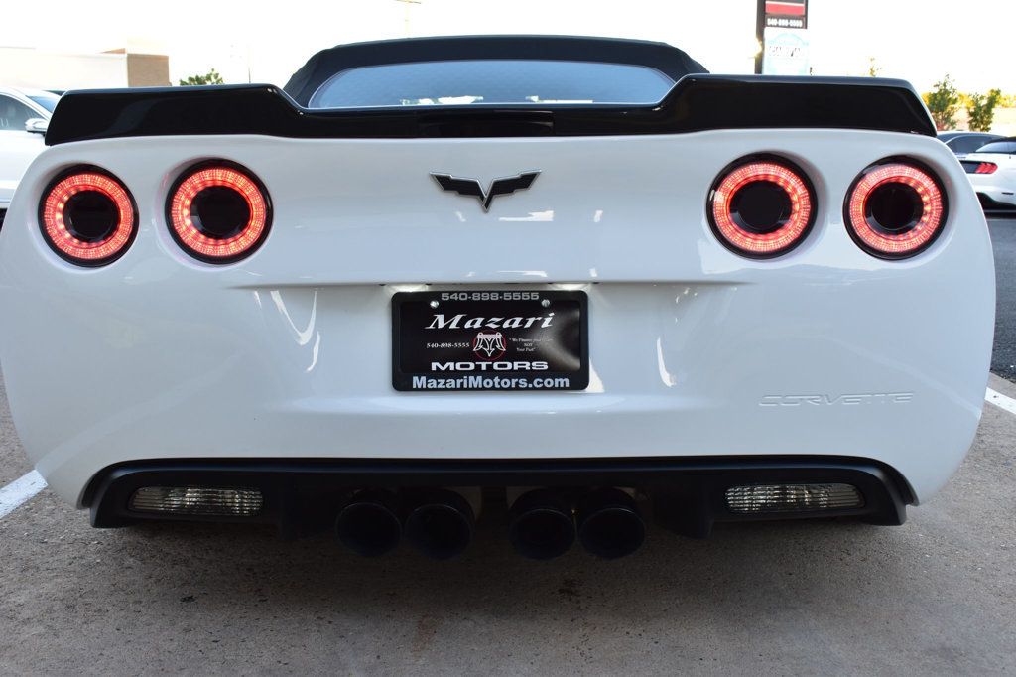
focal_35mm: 38
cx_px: 508
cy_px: 338
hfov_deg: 51.3
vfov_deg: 35.5
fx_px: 1058
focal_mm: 25
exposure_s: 1/50
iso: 400
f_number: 8
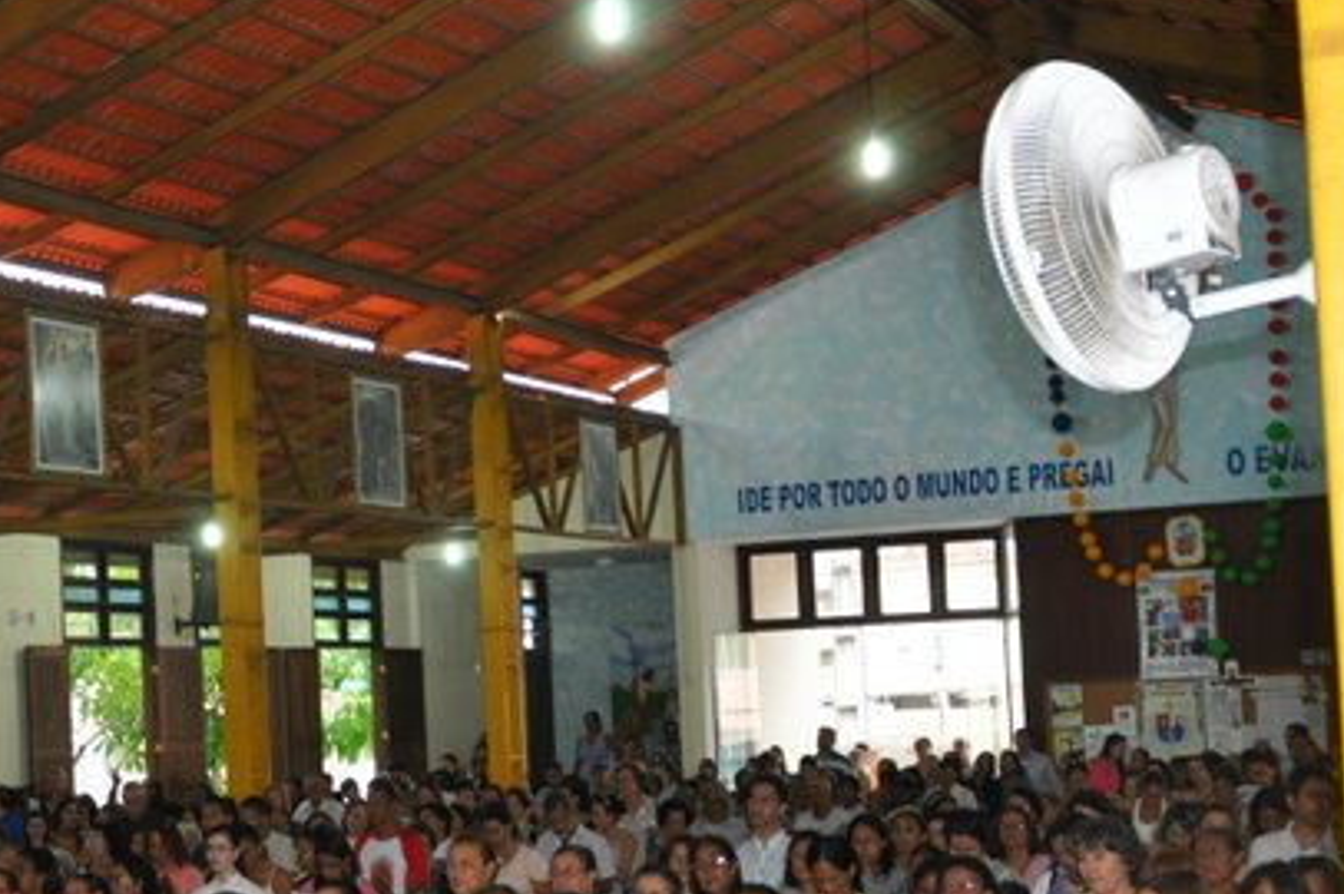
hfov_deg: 27.2
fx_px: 2648
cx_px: 76
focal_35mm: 71
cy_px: 593
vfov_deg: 19.1
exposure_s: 1/60
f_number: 4
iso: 800
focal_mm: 24
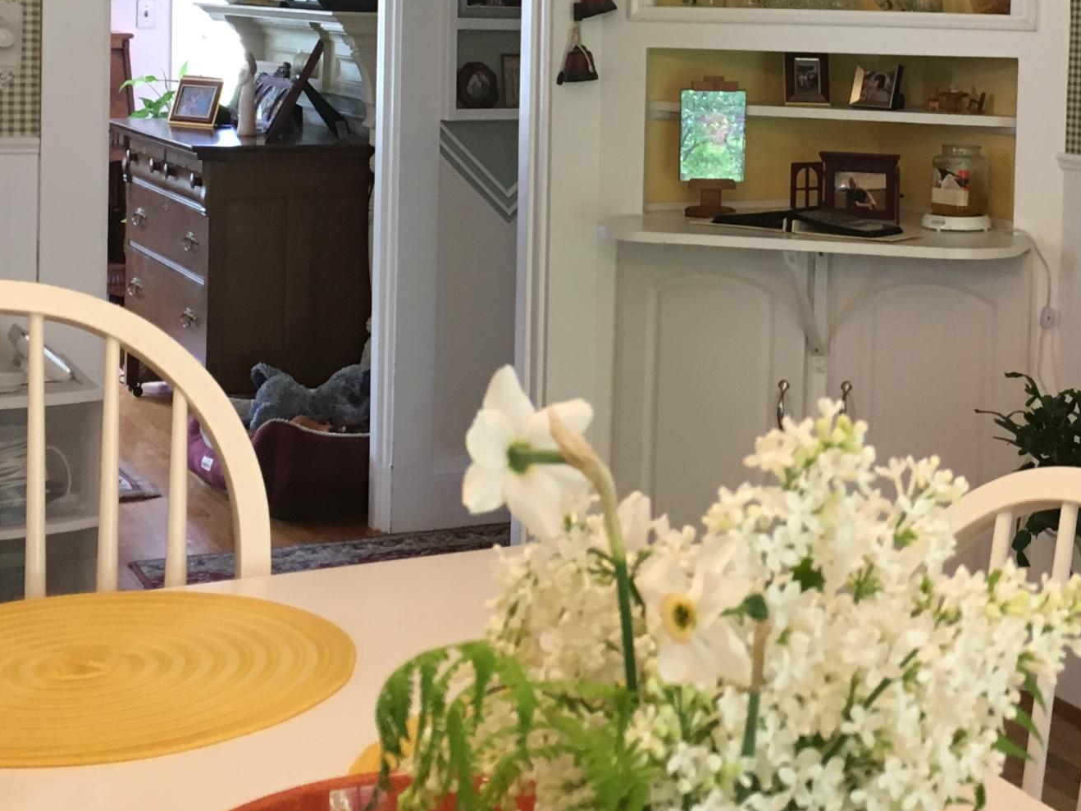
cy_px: 92
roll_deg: -1.4
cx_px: 785
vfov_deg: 21.8
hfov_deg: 29.0
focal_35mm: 66
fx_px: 2061
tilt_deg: -3.3
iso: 80
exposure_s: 1/30
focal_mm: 4.15
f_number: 2.2
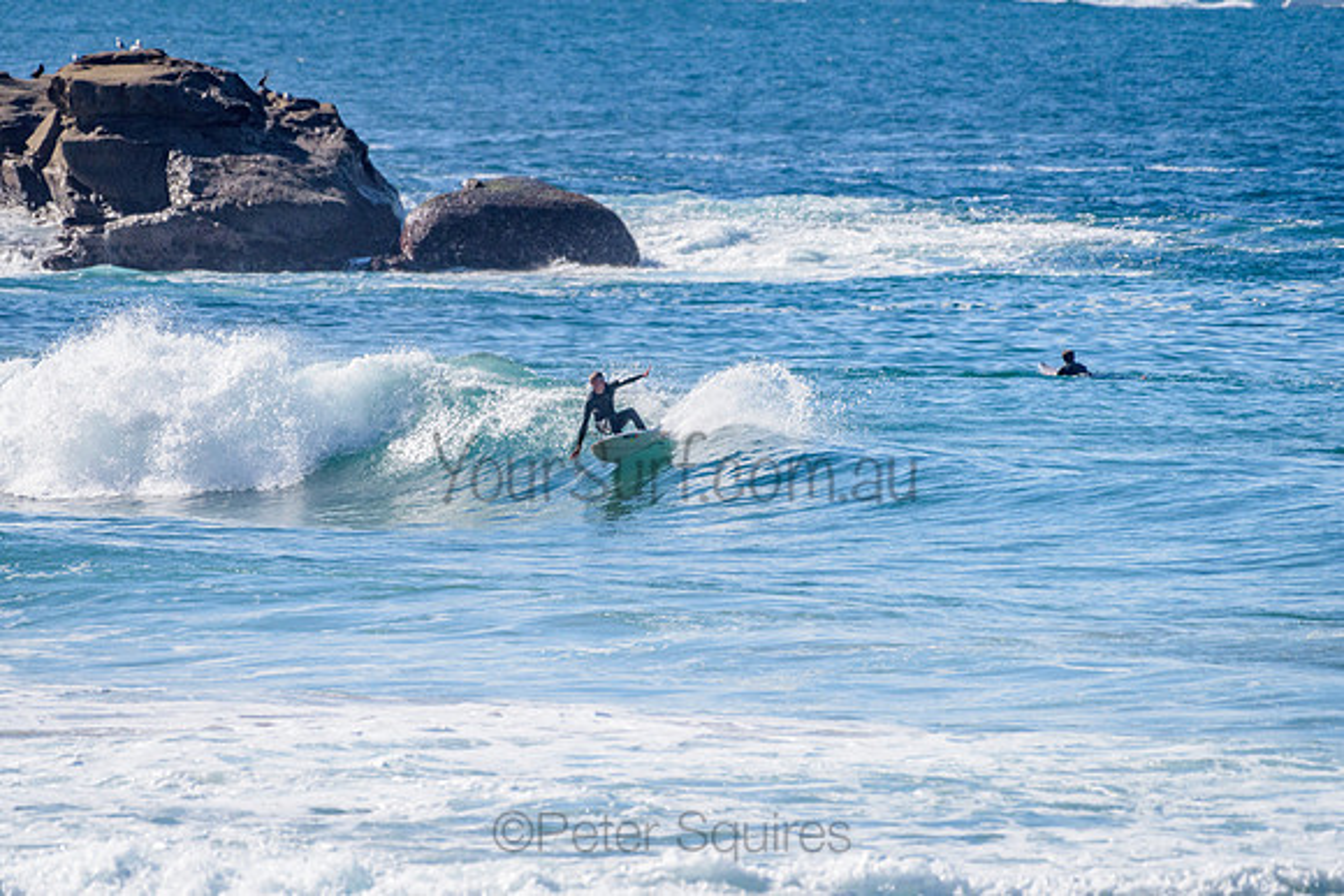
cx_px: 586
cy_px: 437
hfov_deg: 3.4
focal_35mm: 613
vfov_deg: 2.2
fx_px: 22899
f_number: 5.6
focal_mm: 500
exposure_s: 1/8000
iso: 500
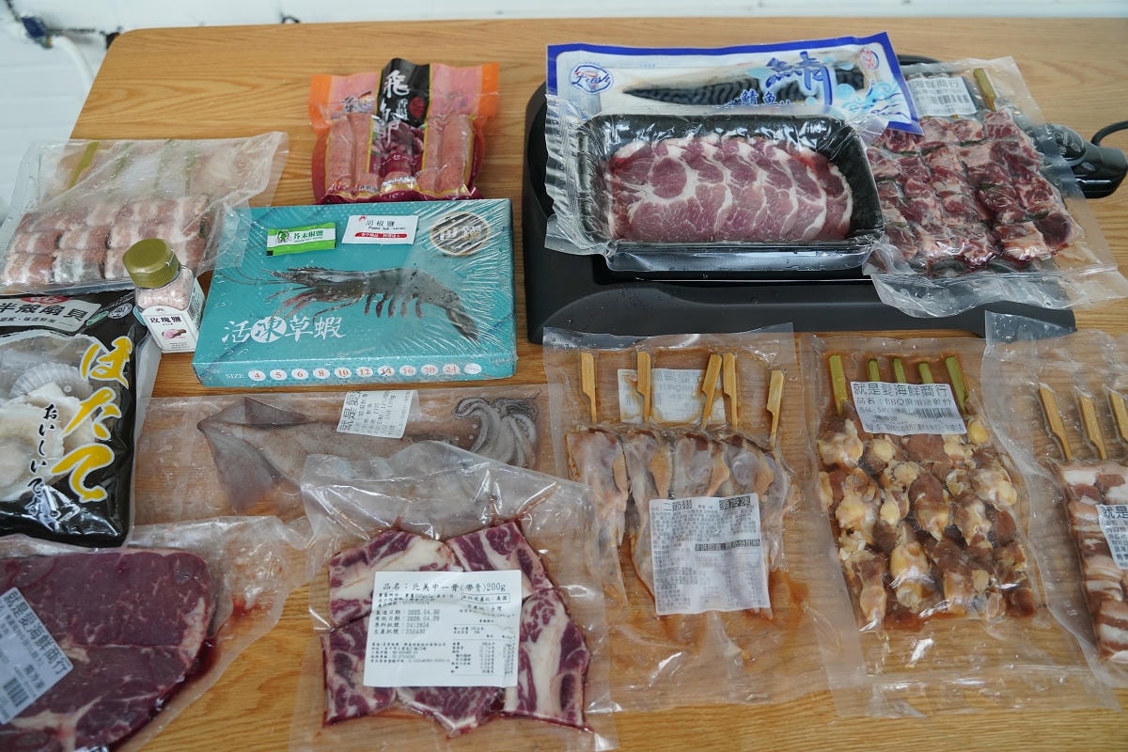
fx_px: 909
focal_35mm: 29
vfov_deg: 45.0
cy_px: 376
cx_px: 564
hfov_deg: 63.7
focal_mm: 29
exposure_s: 1/160
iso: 1000
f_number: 4
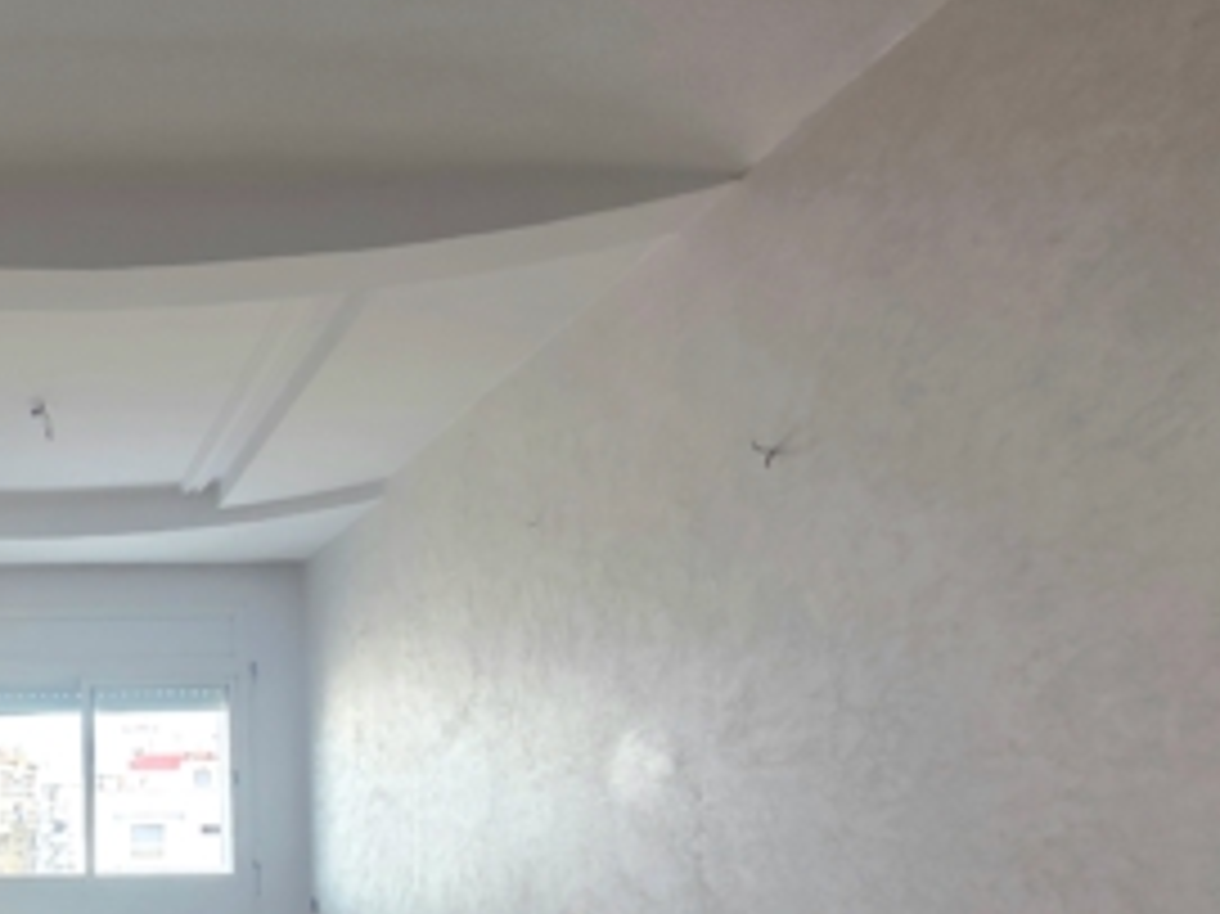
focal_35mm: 28
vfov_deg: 46.5
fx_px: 986
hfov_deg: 51.7
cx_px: 18
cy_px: 761
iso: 32
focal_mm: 2.2
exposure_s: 1/101
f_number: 1.9
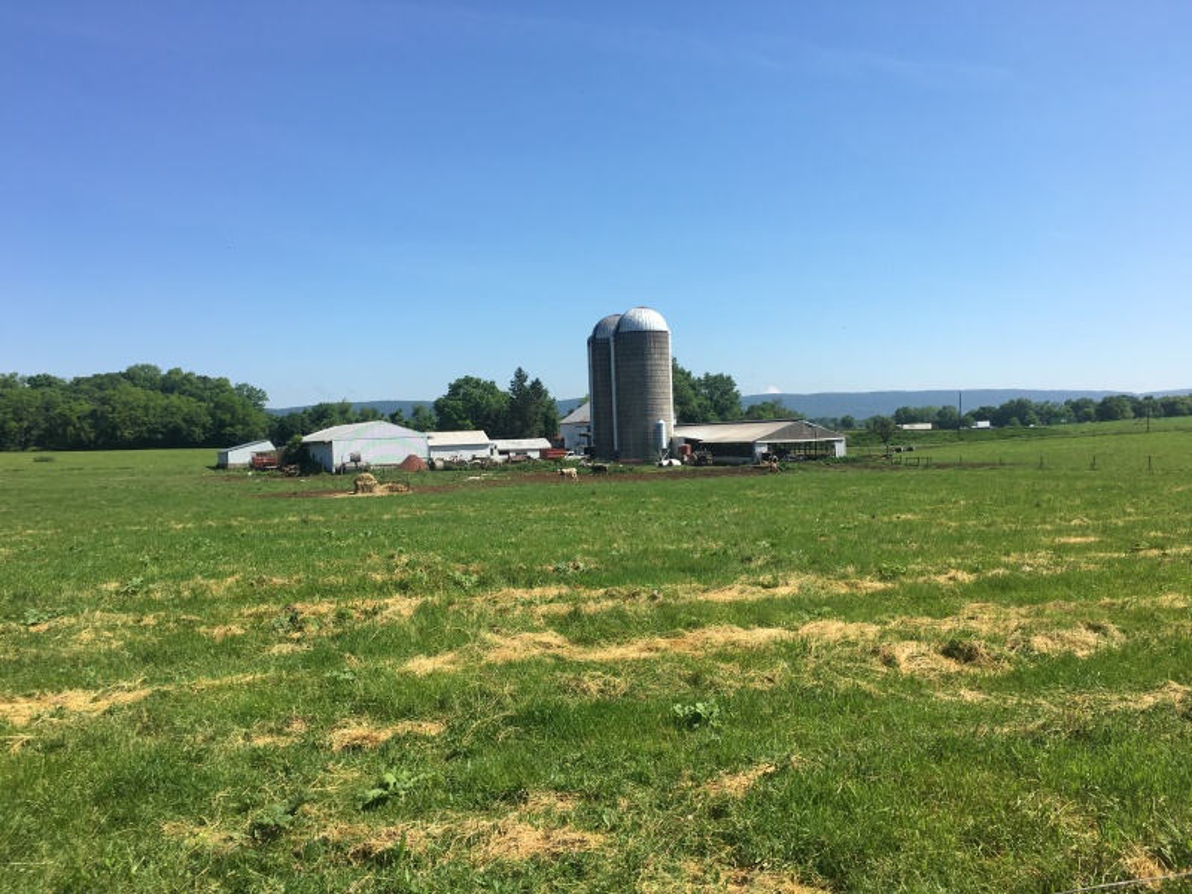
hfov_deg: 61.7
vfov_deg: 48.2
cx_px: 596
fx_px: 999
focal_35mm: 29
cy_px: 447
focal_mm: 4.15
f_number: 2.2
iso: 25
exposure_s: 1/1399
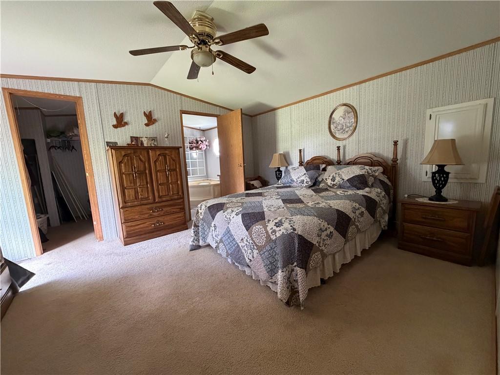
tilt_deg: -7.8
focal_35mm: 14
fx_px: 202
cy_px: 188
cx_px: 250
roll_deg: +3.0
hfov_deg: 102.1
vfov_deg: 85.7
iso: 640
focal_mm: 2.22
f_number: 2.2
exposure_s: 1/60
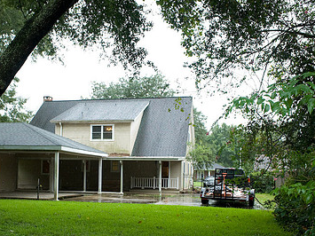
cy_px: 166
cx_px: 111
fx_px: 400
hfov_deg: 42.5
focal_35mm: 44
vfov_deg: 32.5
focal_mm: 28
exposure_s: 1/200
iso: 1250
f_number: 5.6
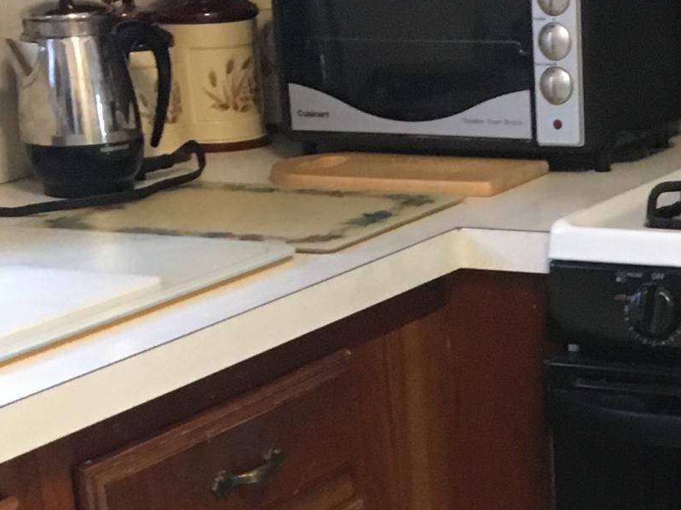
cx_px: 608
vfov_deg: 12.6
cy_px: 903
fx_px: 2124
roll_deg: +1.4
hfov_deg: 17.9
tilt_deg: -27.6
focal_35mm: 108
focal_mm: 4.15
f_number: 2.2
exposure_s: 1/24
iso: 200
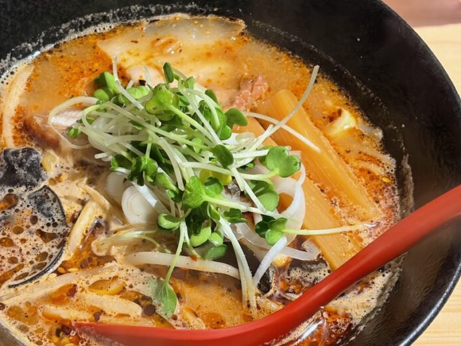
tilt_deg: -54.8
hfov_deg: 25.3
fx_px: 1025
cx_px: 186
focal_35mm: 77
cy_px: 179
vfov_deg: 19.1
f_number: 1.6
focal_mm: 5.96
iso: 160
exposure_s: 1/33
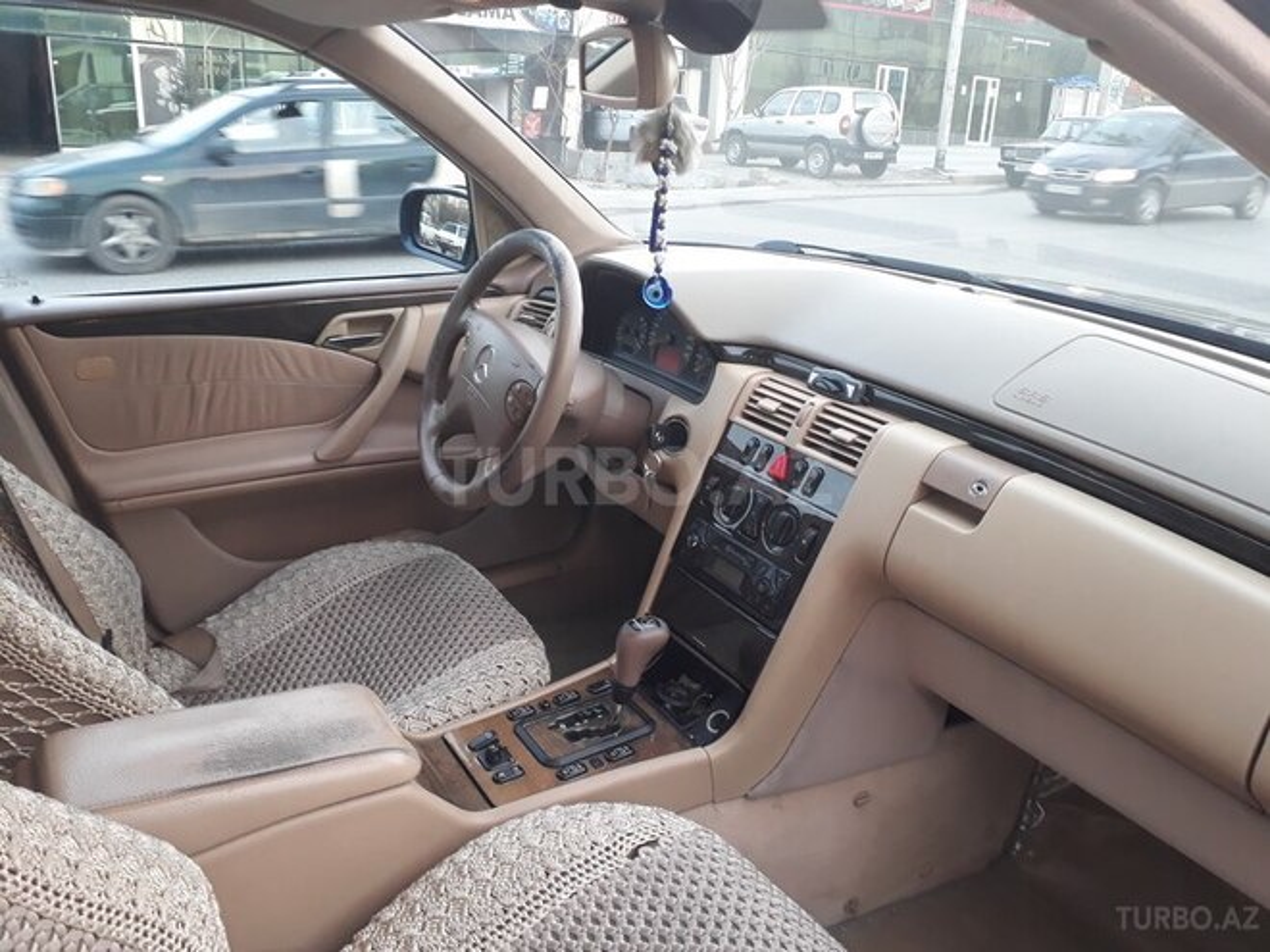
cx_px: 635
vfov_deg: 51.4
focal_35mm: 27
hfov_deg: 65.3
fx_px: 991
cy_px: 476
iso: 125
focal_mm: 3.6
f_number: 1.9
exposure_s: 1/33
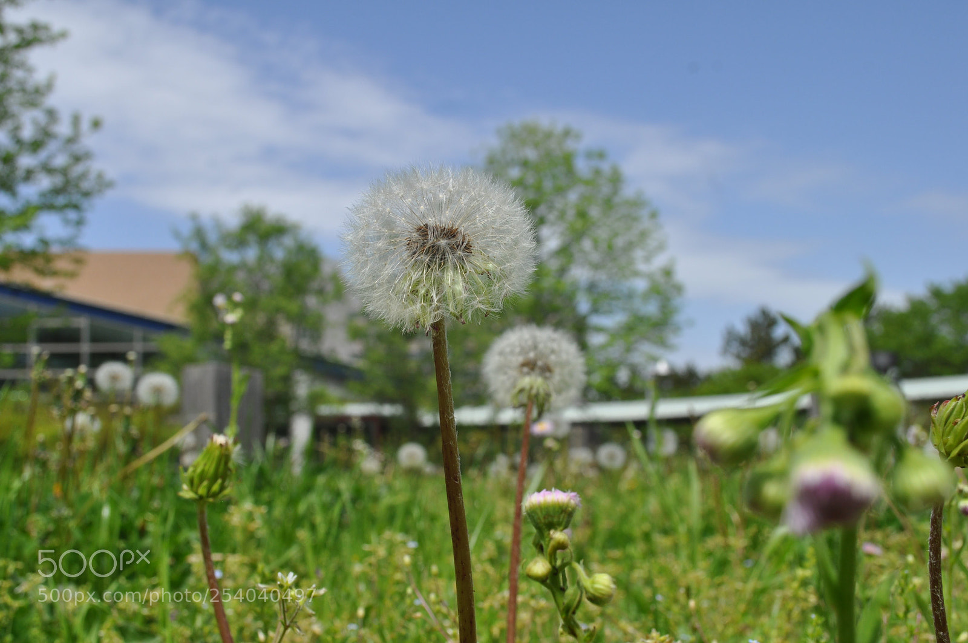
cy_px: 322
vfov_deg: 31.8
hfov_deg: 46.4
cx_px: 484
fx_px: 1128
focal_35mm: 42
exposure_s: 1/400
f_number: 10
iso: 200
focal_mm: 28
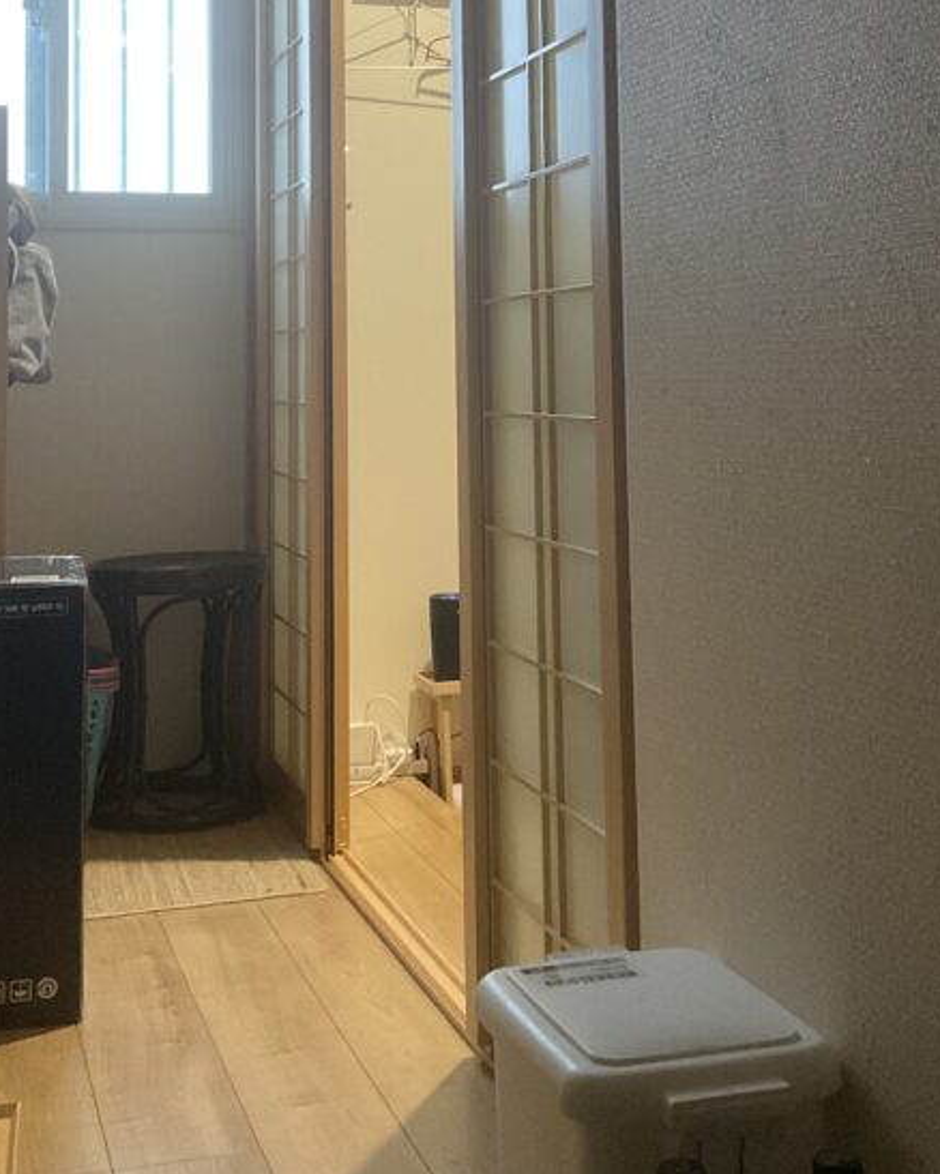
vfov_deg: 34.1
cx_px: 470
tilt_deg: +6.4
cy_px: 202
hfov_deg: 28.6
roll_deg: +0.3
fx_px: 1842
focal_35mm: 53
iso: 320
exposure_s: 1/33
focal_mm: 3
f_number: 1.8
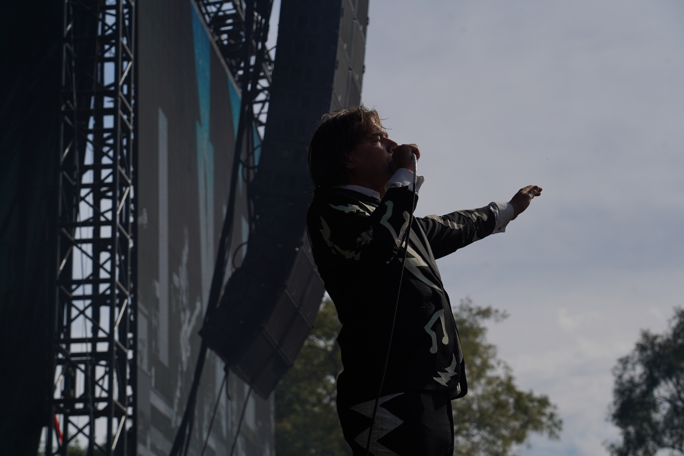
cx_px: 342
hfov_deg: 19.5
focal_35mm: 105
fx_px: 1995
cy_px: 228
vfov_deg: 13.0
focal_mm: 105
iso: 100
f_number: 8
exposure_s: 1/1000
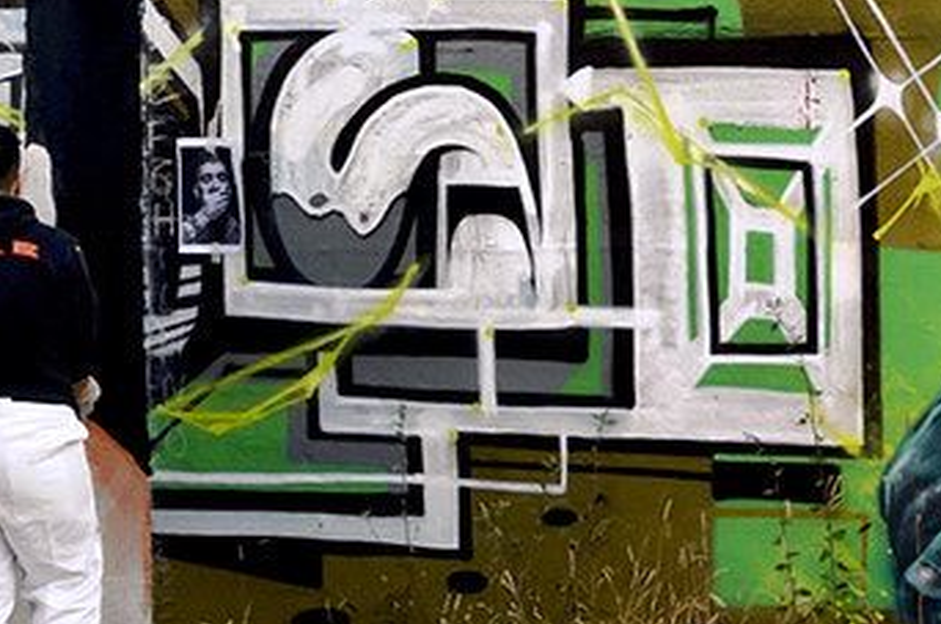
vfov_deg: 3.9
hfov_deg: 5.9
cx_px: -140
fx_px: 9162
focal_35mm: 351
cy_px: 219
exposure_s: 1/500
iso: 500
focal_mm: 50
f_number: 9
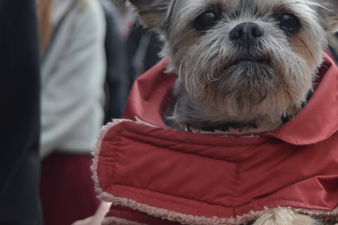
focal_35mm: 81
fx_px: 760
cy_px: 51
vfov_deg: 16.8
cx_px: 169
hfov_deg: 25.1
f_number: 5
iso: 400
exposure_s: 1/1250
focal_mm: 34
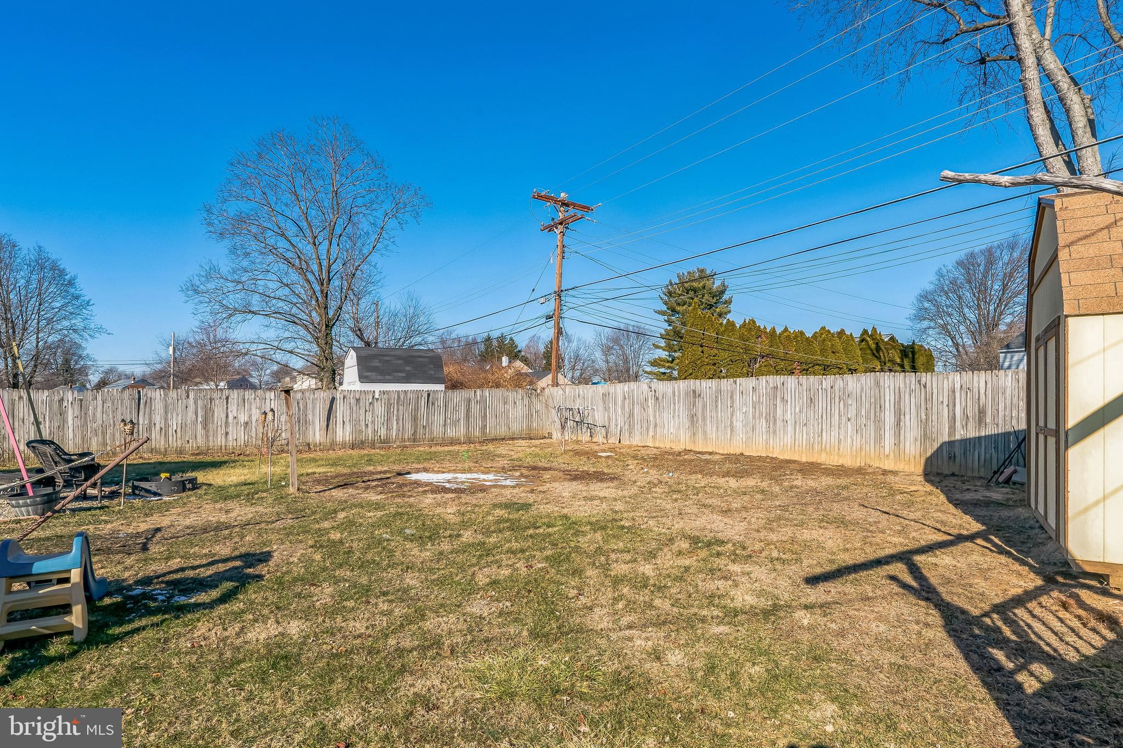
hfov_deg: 85.4
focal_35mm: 20
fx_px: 608
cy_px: 374
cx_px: 562
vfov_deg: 63.2
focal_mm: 19.5
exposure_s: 1/500
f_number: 11
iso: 500
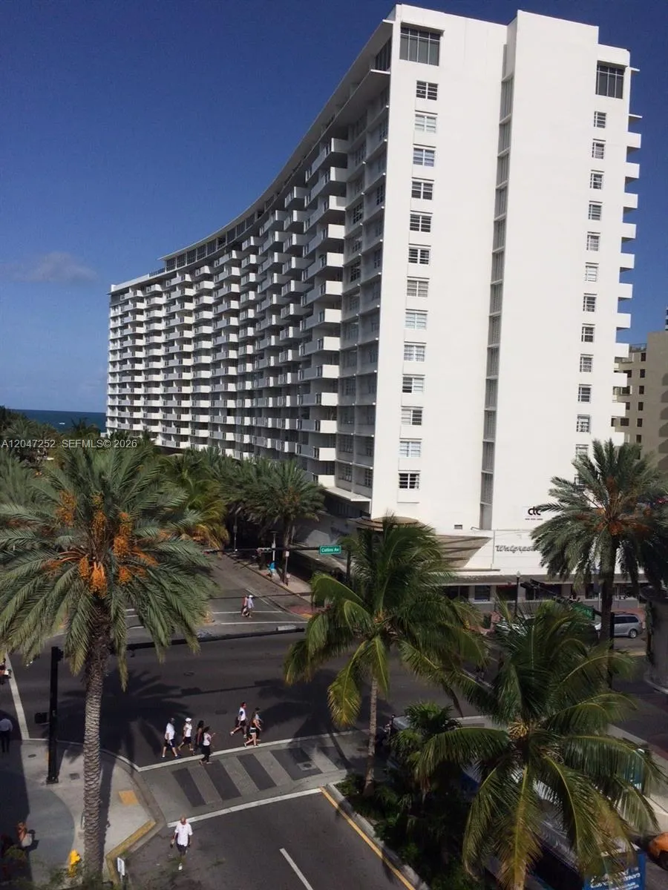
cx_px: 334
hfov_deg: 48.2
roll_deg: -1.2
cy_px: 445
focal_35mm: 29
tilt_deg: -2.7
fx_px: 746
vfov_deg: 61.7
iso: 40
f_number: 2.2
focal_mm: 4.15
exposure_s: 1/8264
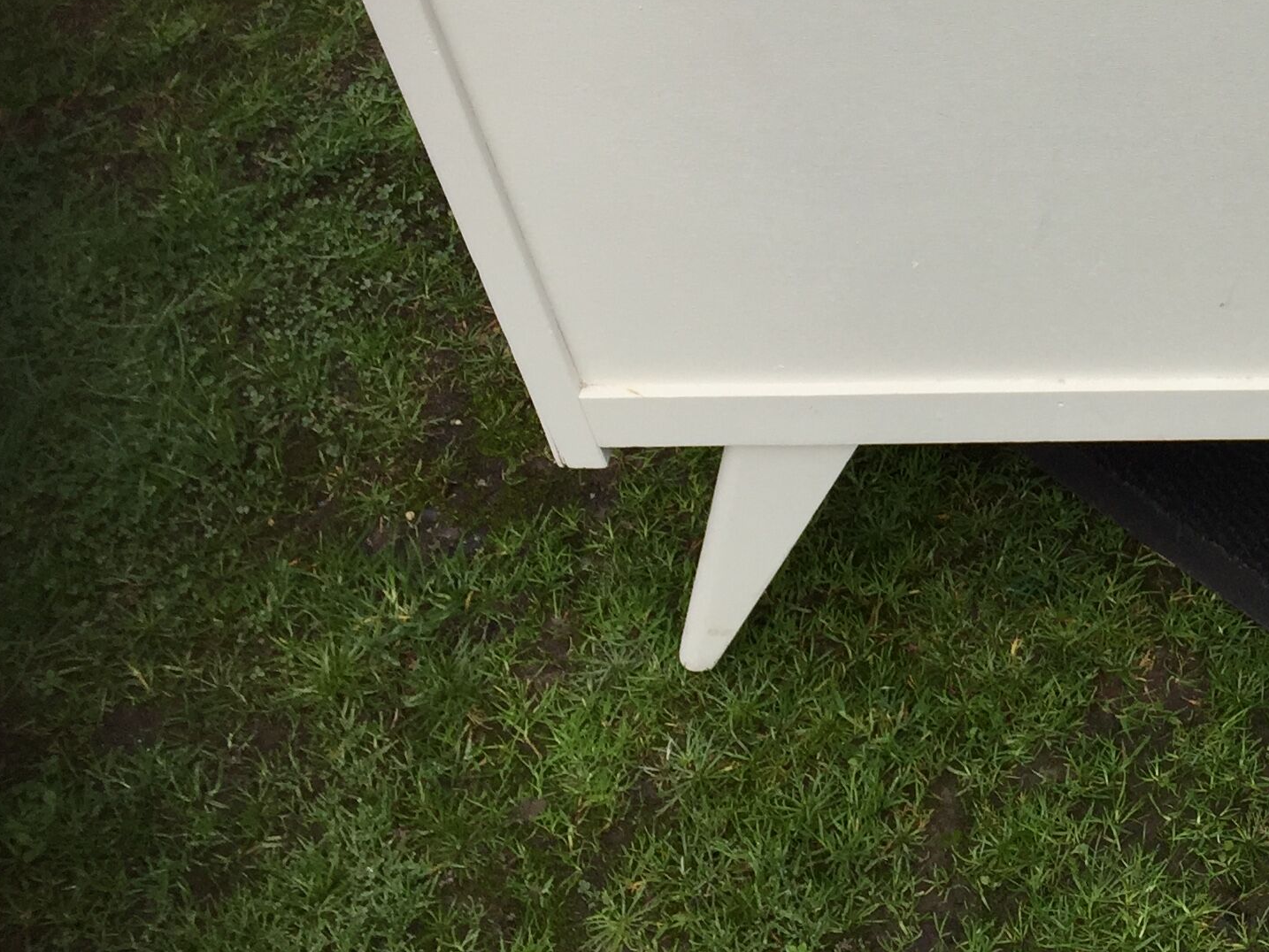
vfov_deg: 21.5
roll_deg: +1.3
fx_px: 2420
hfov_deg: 26.9
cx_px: 1407
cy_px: 12
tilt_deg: -44.7
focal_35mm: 66
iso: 32
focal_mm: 4.15
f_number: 2.2
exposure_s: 1/391
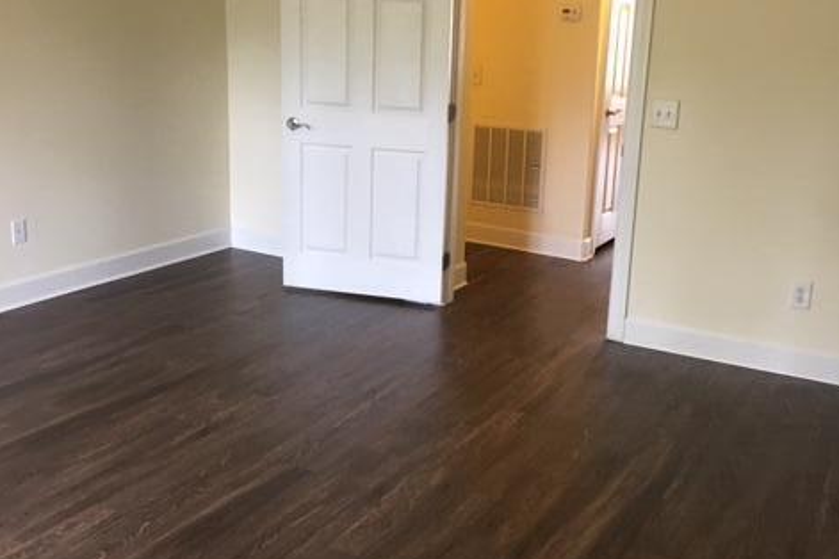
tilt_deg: -11.4
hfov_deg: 47.4
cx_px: 424
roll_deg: -2.6
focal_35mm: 41
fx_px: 955
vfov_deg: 32.6
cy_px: 242
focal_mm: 4.15
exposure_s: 1/15
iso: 64
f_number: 2.2
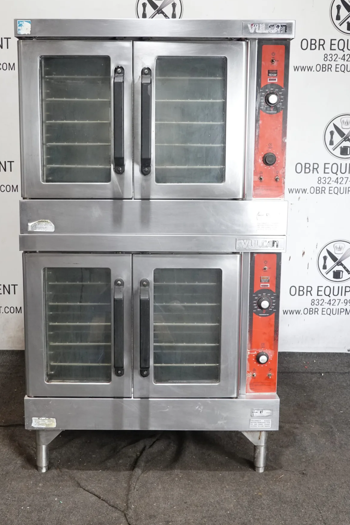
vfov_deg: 41.9
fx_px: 685
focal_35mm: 47
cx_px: 155
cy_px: 259
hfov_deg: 28.6
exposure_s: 1/50
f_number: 4
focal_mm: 15.28
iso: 1000
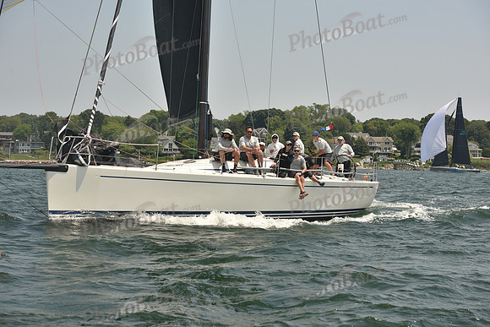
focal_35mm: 70
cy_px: 164
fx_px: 953
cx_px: 245
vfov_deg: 19.5
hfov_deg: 28.8
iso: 250
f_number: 6.3
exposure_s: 1/640
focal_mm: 70
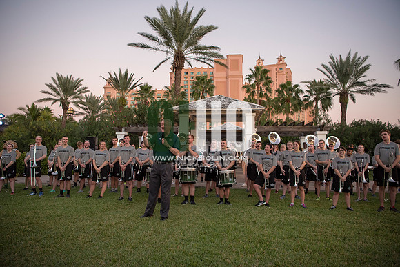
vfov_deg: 53.2
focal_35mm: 24
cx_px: 200
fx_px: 267
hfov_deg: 73.7
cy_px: 134
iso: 2000
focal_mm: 24
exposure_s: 1/400
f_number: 3.2
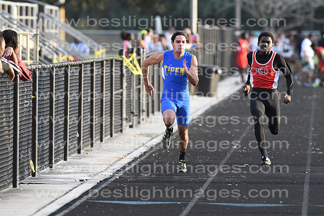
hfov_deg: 4.6
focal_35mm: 450
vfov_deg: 3.1
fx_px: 4051
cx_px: 162
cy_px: 108
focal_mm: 300
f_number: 4
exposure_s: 1/2000
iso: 2000
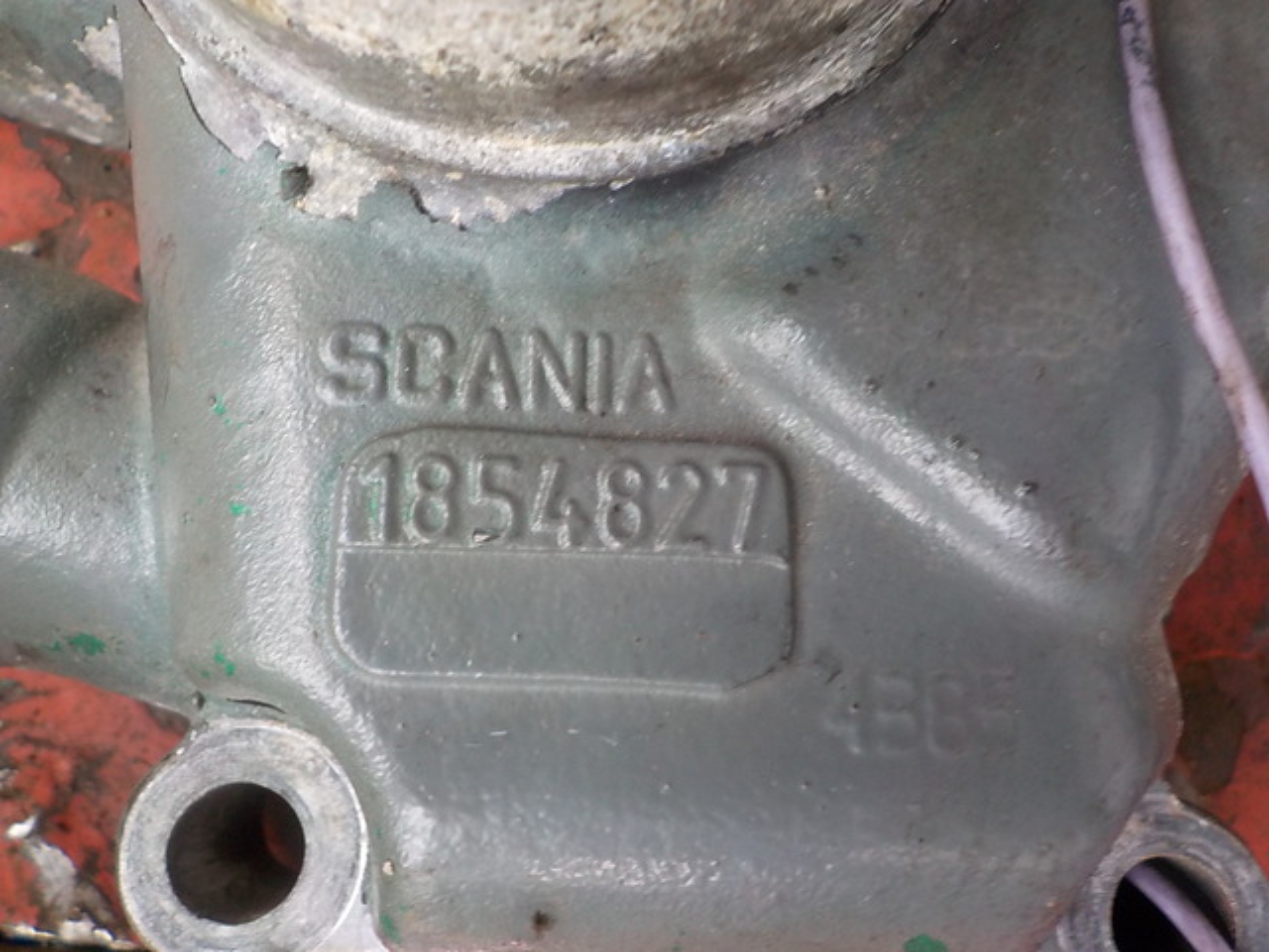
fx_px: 1100
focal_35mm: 30
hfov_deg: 60.0
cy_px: 476
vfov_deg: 46.8
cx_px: 634
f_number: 3.3
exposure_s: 1/30
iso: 180
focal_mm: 4.1
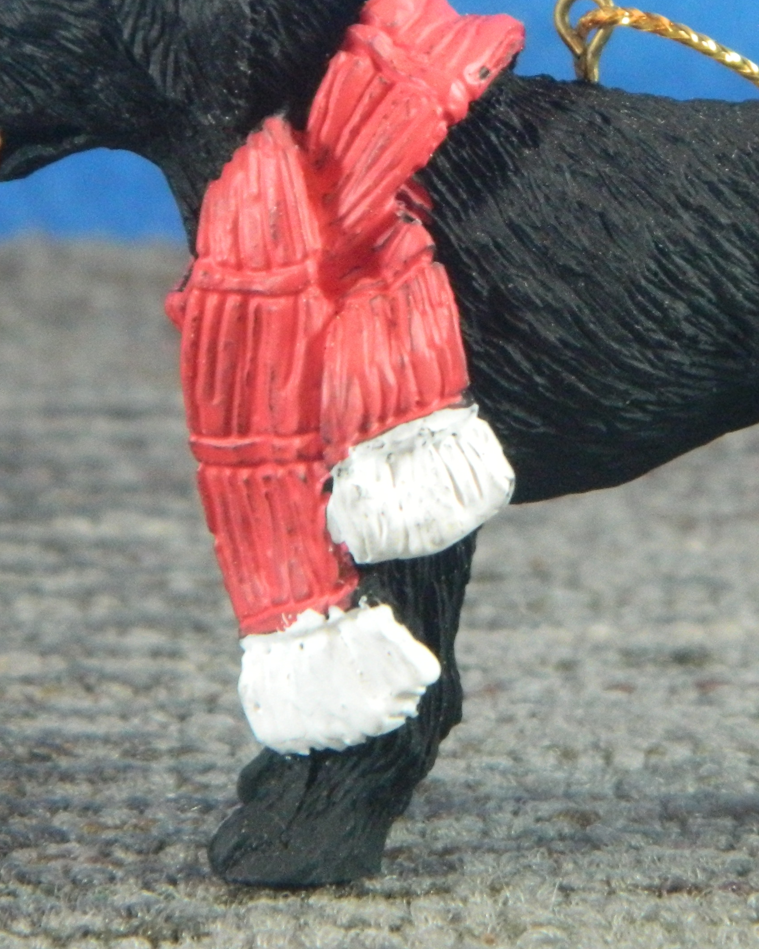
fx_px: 7218
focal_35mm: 257
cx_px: 565
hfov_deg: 6.0
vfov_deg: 7.5
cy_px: 226
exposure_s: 1/13
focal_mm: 23.2
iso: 400
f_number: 4.7
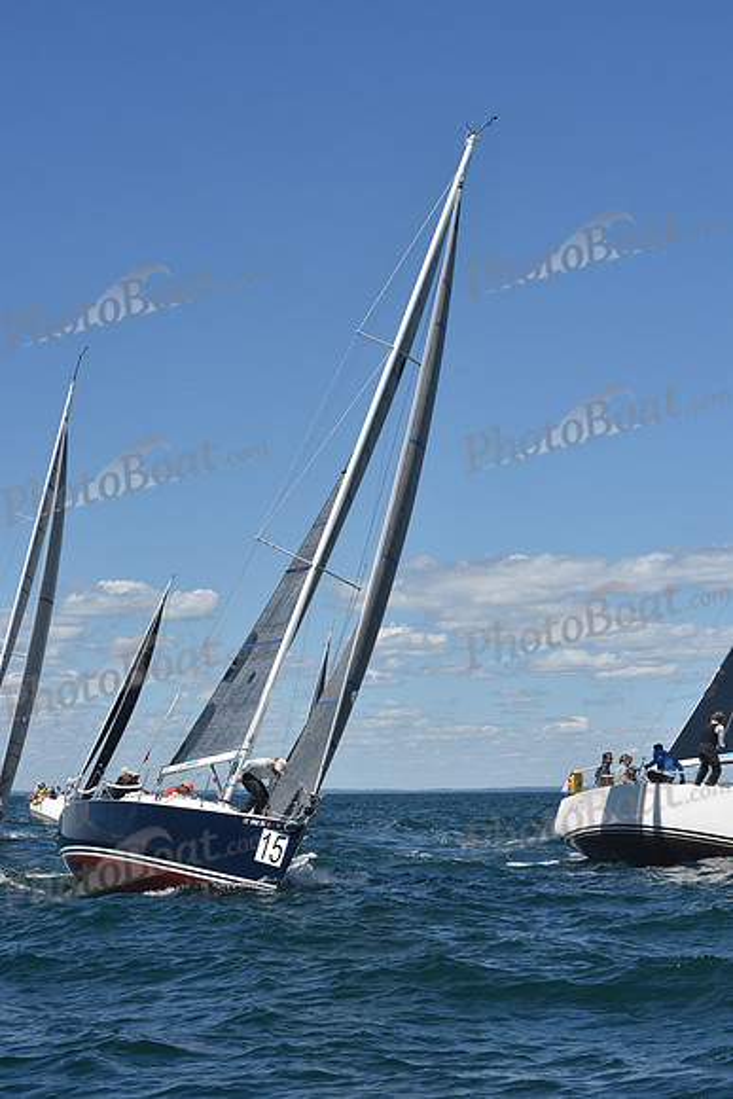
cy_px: 550
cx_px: 366
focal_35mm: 70
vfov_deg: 28.8
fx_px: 2136
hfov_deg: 19.5
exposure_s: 1/800
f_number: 11
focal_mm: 70
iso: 250
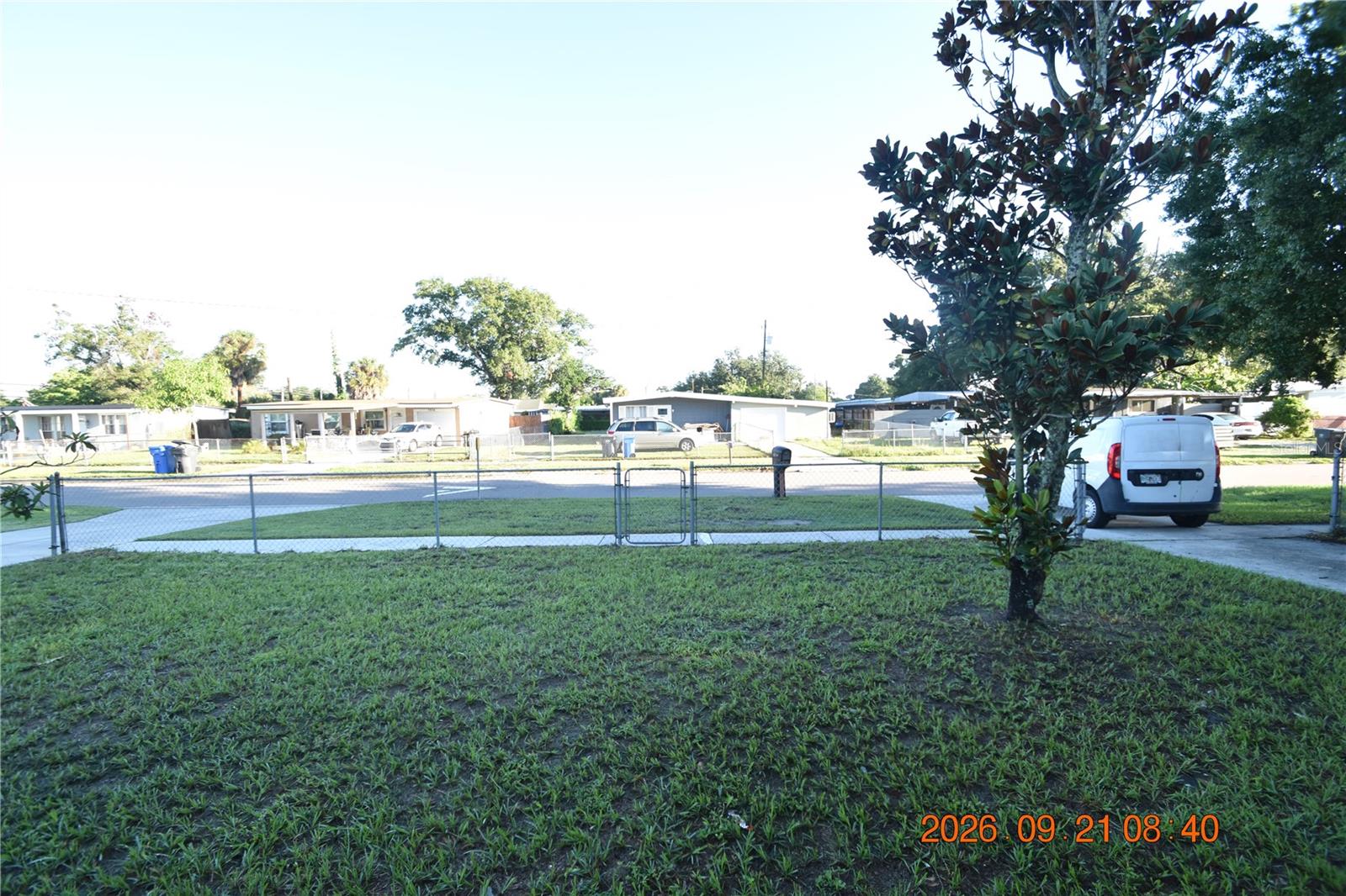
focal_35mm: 15
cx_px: 673
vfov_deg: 77.3
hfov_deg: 100.4
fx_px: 561
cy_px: 448
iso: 400
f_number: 8
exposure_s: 1/250
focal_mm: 10
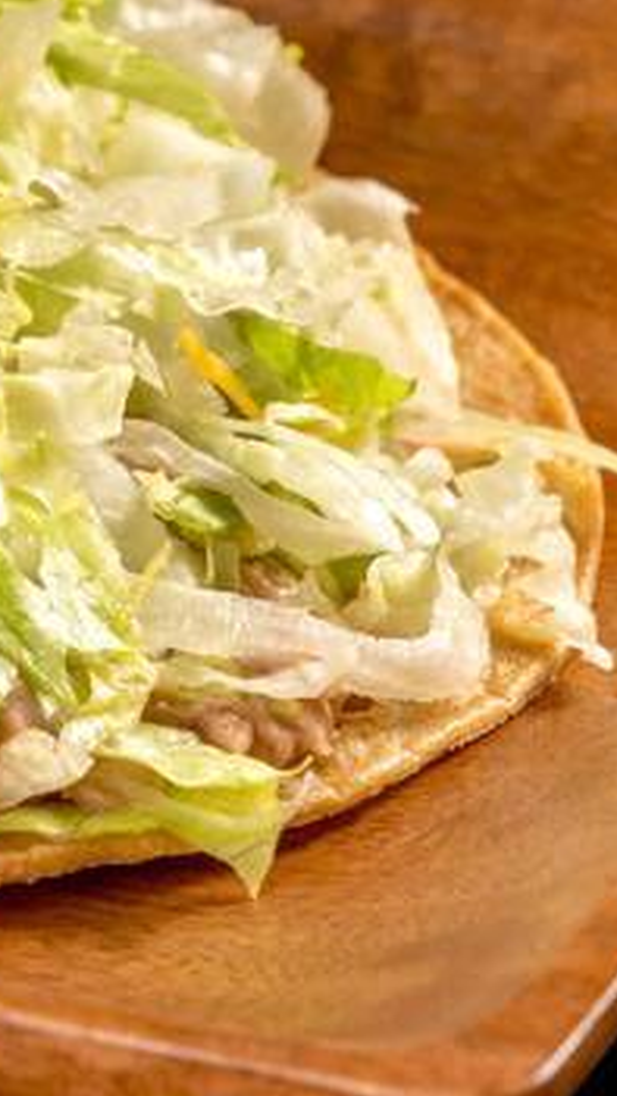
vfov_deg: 5.5
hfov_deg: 3.1
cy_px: 435
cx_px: -318
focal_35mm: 395
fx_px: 11483
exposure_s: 1/160
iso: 125
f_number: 10
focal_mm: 200
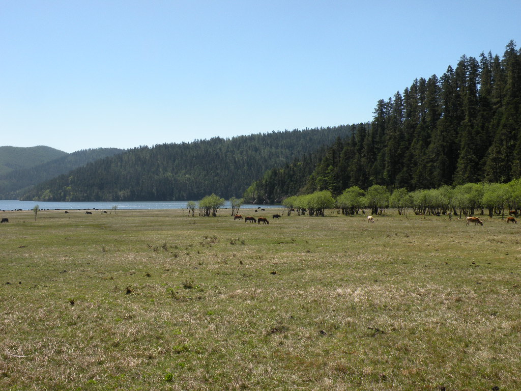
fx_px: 632
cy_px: 196
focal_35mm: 42
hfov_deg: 44.8
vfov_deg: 34.3
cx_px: 260
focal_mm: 7.4
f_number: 6.3
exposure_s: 1/231
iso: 64
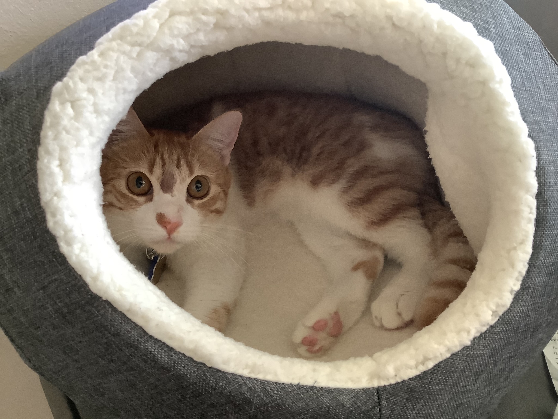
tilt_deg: -33.0
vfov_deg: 45.4
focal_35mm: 31
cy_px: 210
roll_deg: -1.9
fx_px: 500
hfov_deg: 58.4
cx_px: 279
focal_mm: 3.3
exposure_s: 1/60
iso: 200
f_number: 2.4
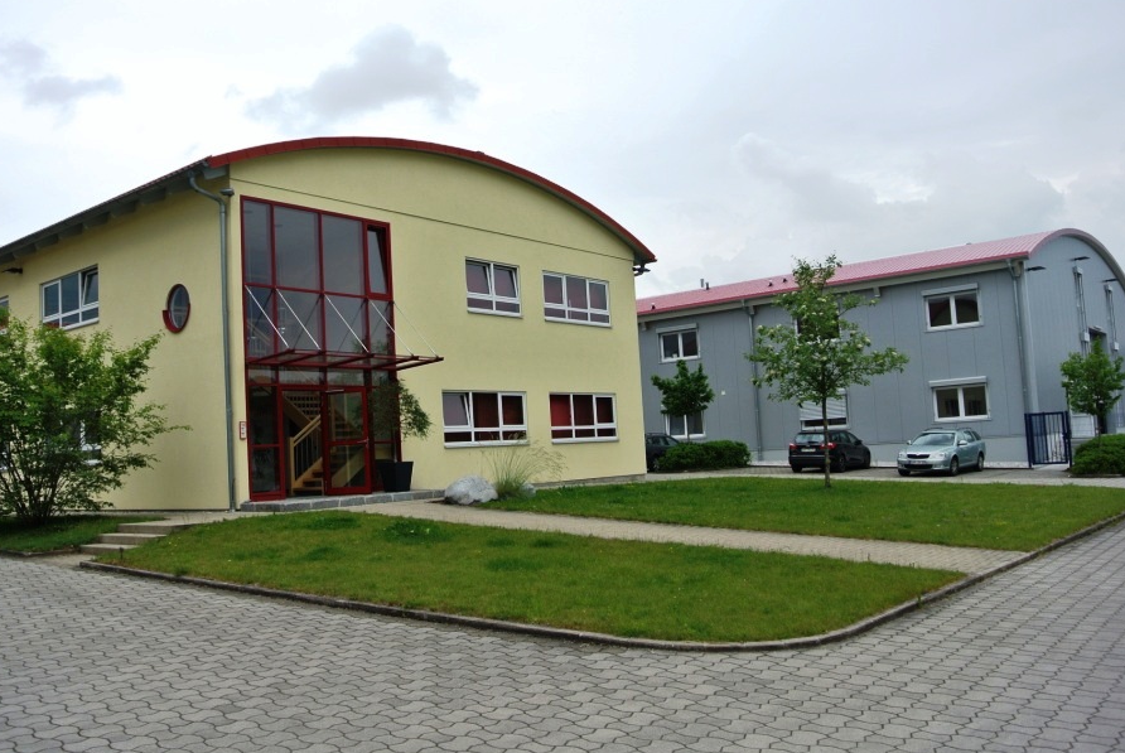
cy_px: 374
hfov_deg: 60.2
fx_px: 970
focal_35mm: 31
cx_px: 527
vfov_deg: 42.4
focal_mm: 10
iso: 100
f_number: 4
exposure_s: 1/500
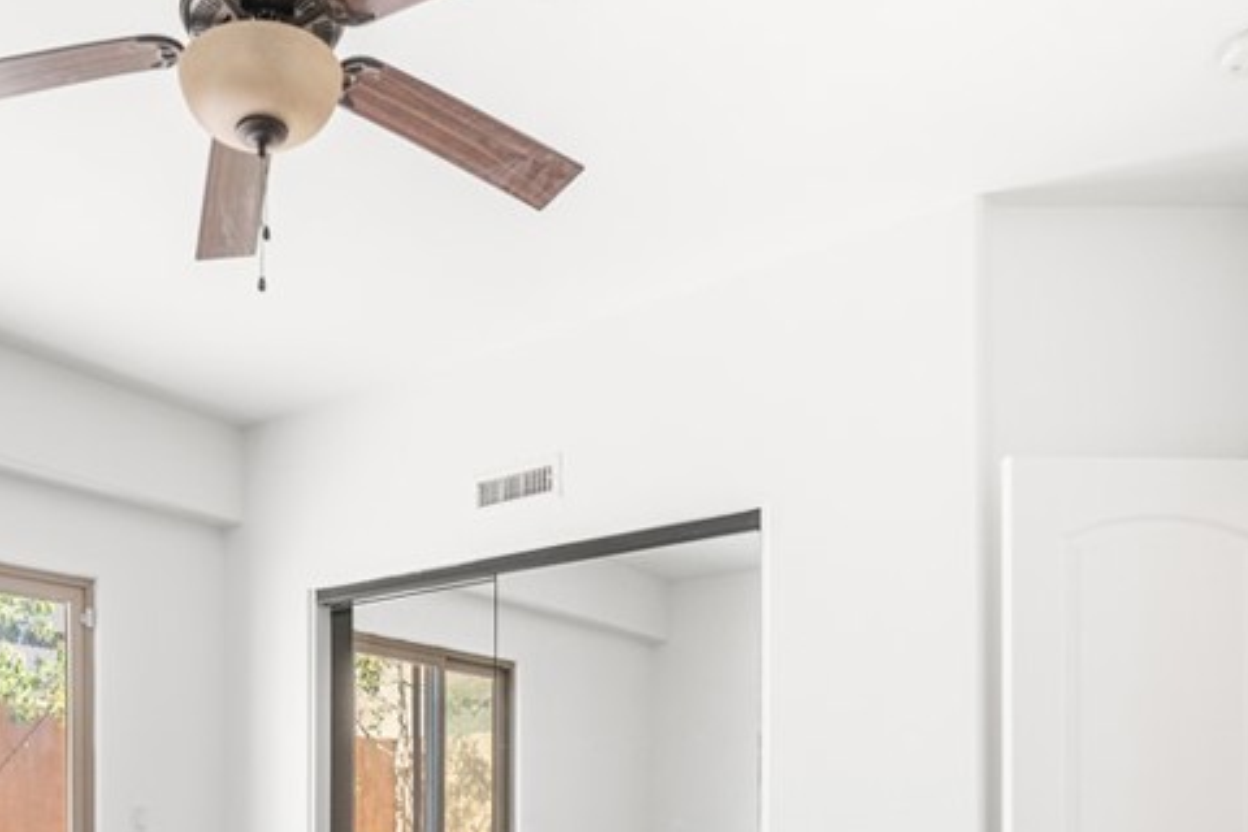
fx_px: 1109
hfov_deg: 57.1
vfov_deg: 36.9
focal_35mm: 32
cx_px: 390
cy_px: 832
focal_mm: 10
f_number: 8
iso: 320
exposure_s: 1/10
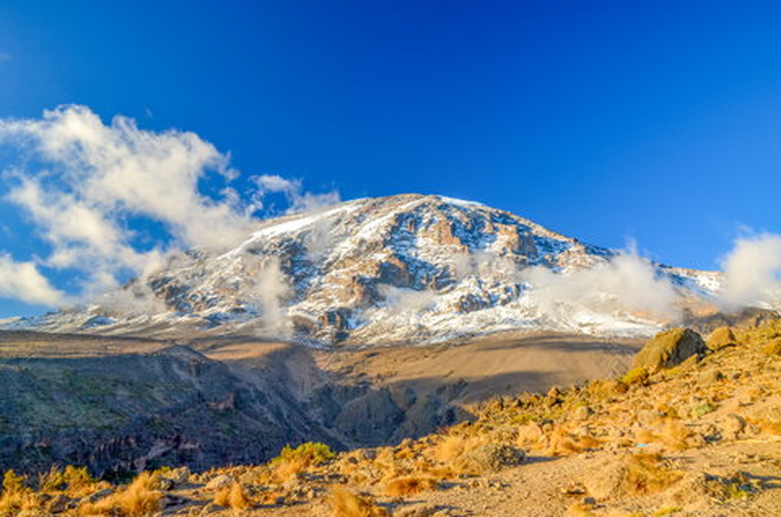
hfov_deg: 67.5
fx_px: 585
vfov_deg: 47.7
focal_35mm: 27
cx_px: 390
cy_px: 258
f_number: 8
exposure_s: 1/80
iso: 400
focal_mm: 18
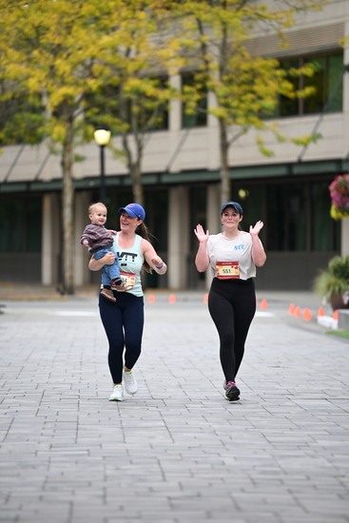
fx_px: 2906
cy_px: 262
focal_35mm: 200
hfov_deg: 6.9
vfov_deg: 10.3
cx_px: 174
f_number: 2.8
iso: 640
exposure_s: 1/1600
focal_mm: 200
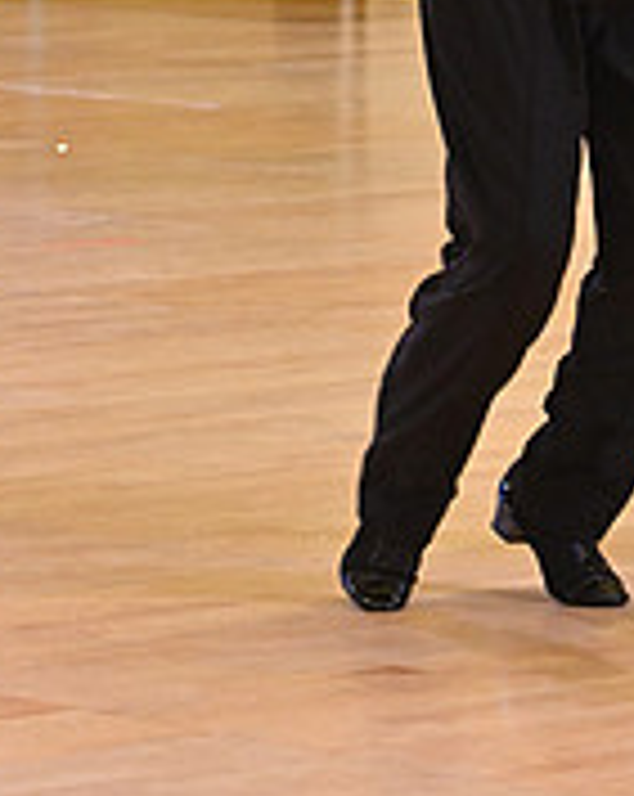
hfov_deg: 4.9
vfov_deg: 6.1
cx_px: 803
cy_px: -225
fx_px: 7384
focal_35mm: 314
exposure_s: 1/400
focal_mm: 102
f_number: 5.6
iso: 4000
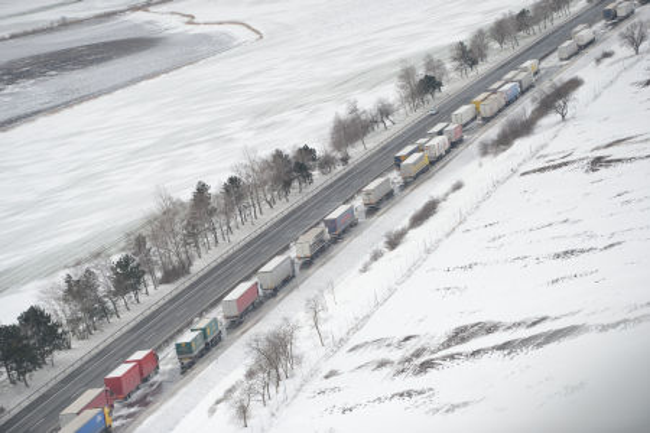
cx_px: 325
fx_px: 2528
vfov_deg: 9.8
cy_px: 216
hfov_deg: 14.7
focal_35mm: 140
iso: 400
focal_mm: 140
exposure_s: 1/8000
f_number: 2.8
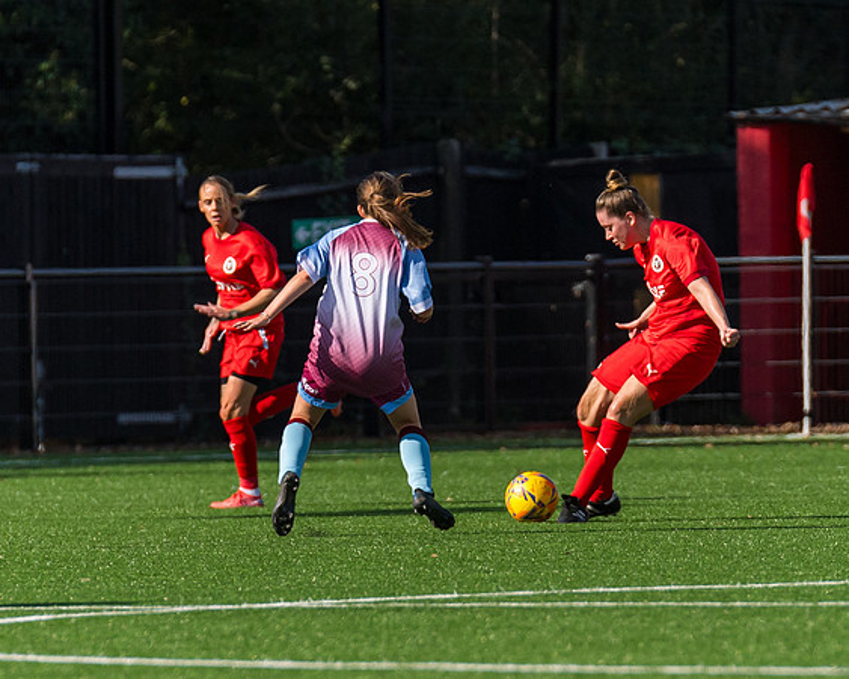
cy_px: 328
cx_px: 477
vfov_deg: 2.0
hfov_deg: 2.5
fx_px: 19146
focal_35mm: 762
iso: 400
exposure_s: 1/4000
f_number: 4
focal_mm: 300
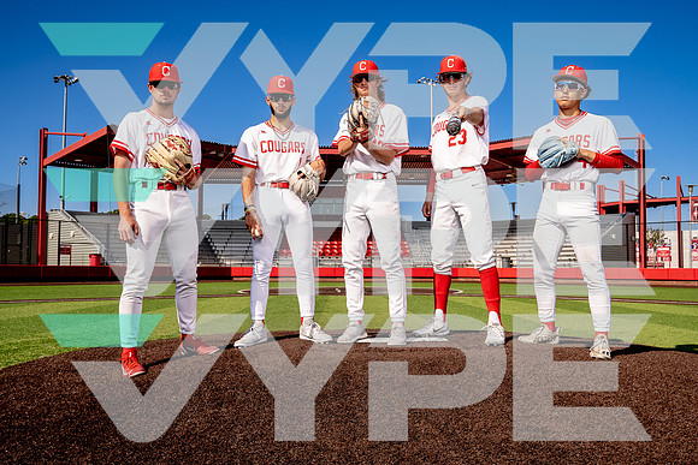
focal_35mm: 31
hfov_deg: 60.3
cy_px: 232
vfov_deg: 42.3
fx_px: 601
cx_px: 349
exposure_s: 1/250
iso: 100
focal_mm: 31
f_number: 10
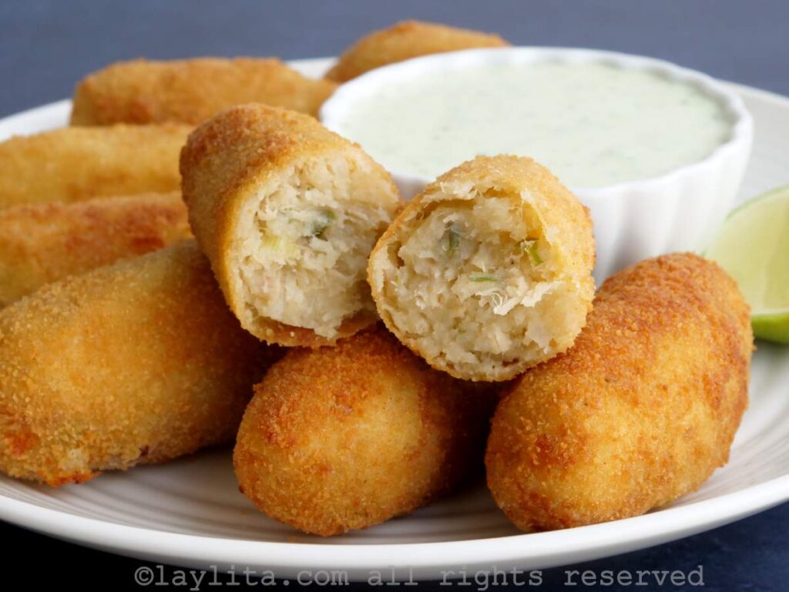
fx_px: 2097
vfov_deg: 16.1
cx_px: 394
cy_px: 296
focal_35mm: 92
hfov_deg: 21.3
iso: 1600
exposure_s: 1/100
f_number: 11
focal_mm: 46
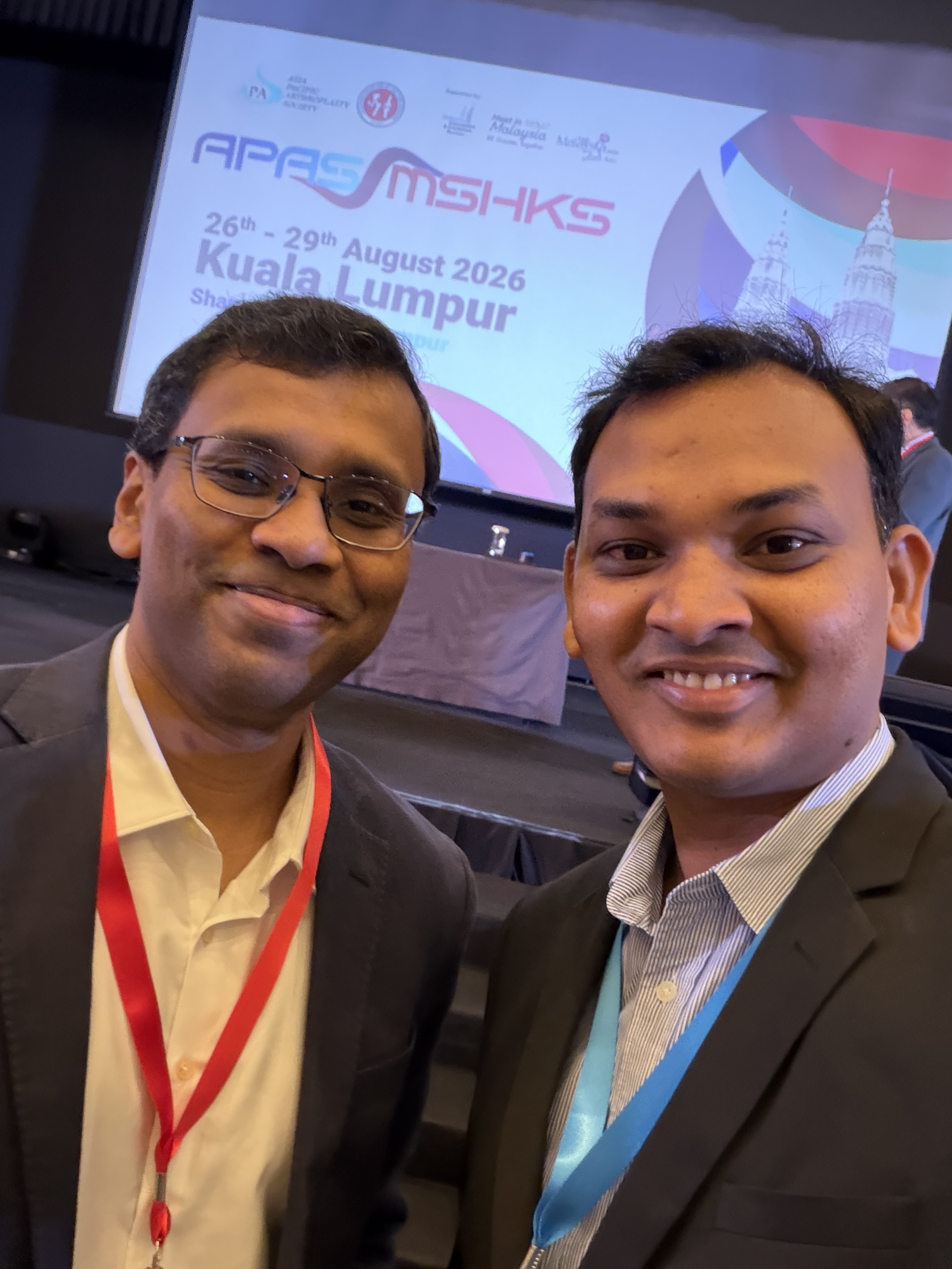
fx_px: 1100
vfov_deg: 60.0
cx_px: 476
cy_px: 634
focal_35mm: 30
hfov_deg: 46.8
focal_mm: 2.71
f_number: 1.9
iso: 640
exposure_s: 1/29
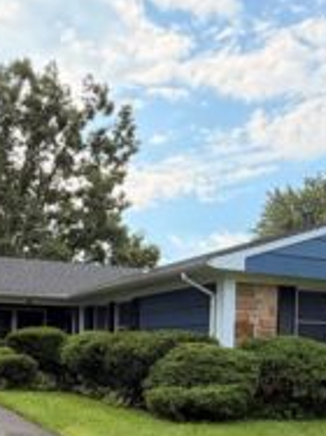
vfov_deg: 37.3
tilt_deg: -4.0
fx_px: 603
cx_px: 116
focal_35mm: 48
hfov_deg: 30.1
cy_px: 385
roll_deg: -0.4
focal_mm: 2.22
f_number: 2.2
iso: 40
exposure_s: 1/518
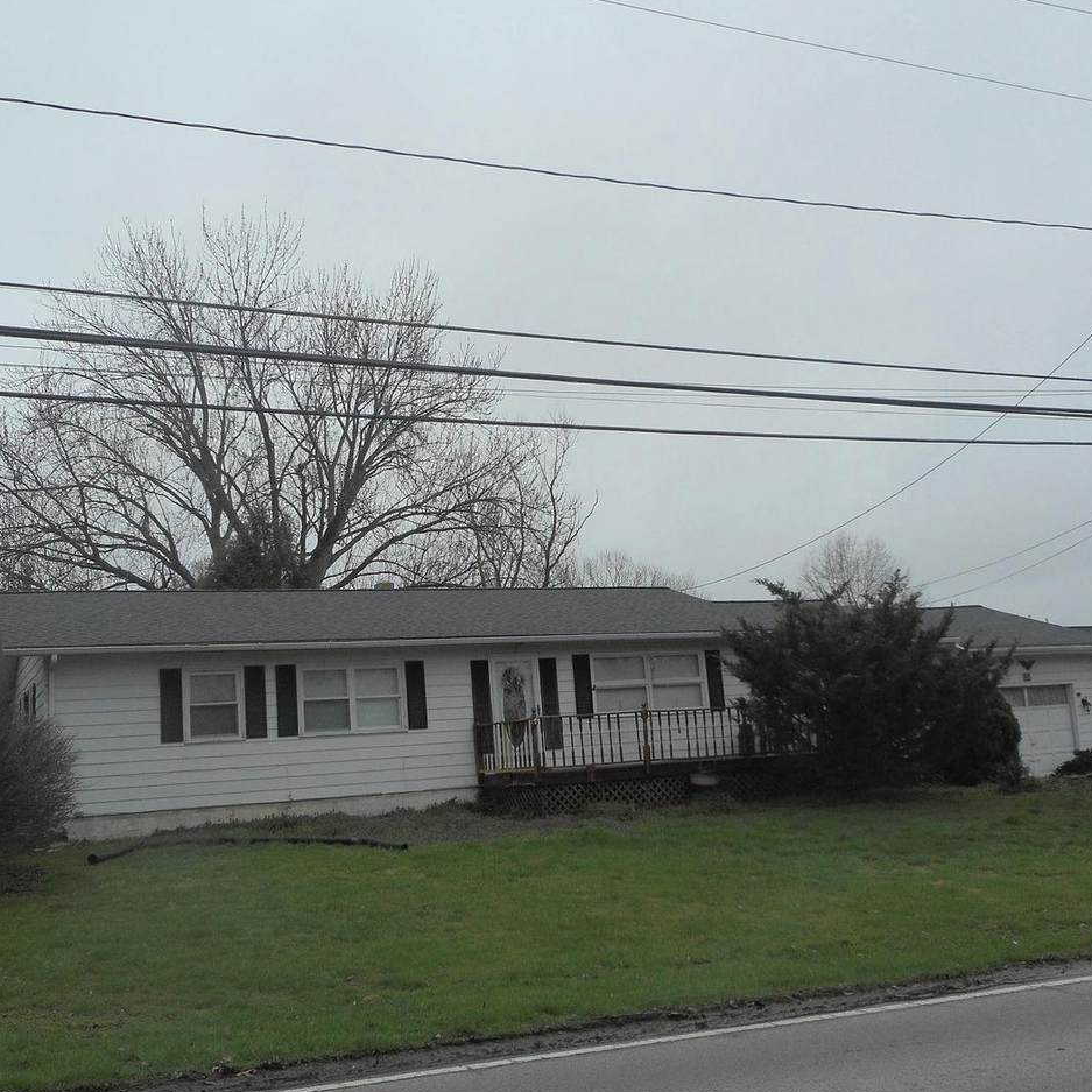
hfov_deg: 47.2
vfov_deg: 47.2
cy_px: 538
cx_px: 502
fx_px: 1249
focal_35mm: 35
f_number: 4
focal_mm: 5.2
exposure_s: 1/640
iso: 80
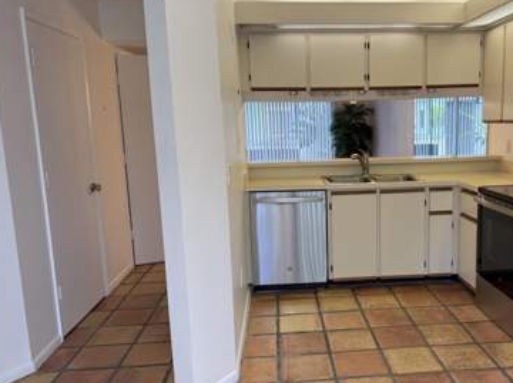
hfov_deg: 56.1
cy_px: 201
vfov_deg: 44.1
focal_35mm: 32
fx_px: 474
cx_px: 325
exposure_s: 1/121
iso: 80
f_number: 1.78
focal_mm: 6.76
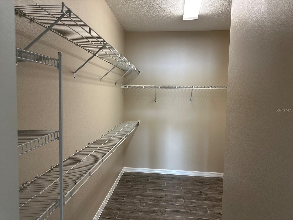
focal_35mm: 24
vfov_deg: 56.8
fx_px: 203
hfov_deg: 71.6
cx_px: 146
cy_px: 110
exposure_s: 1/60
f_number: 1.78
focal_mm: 6.86
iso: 160
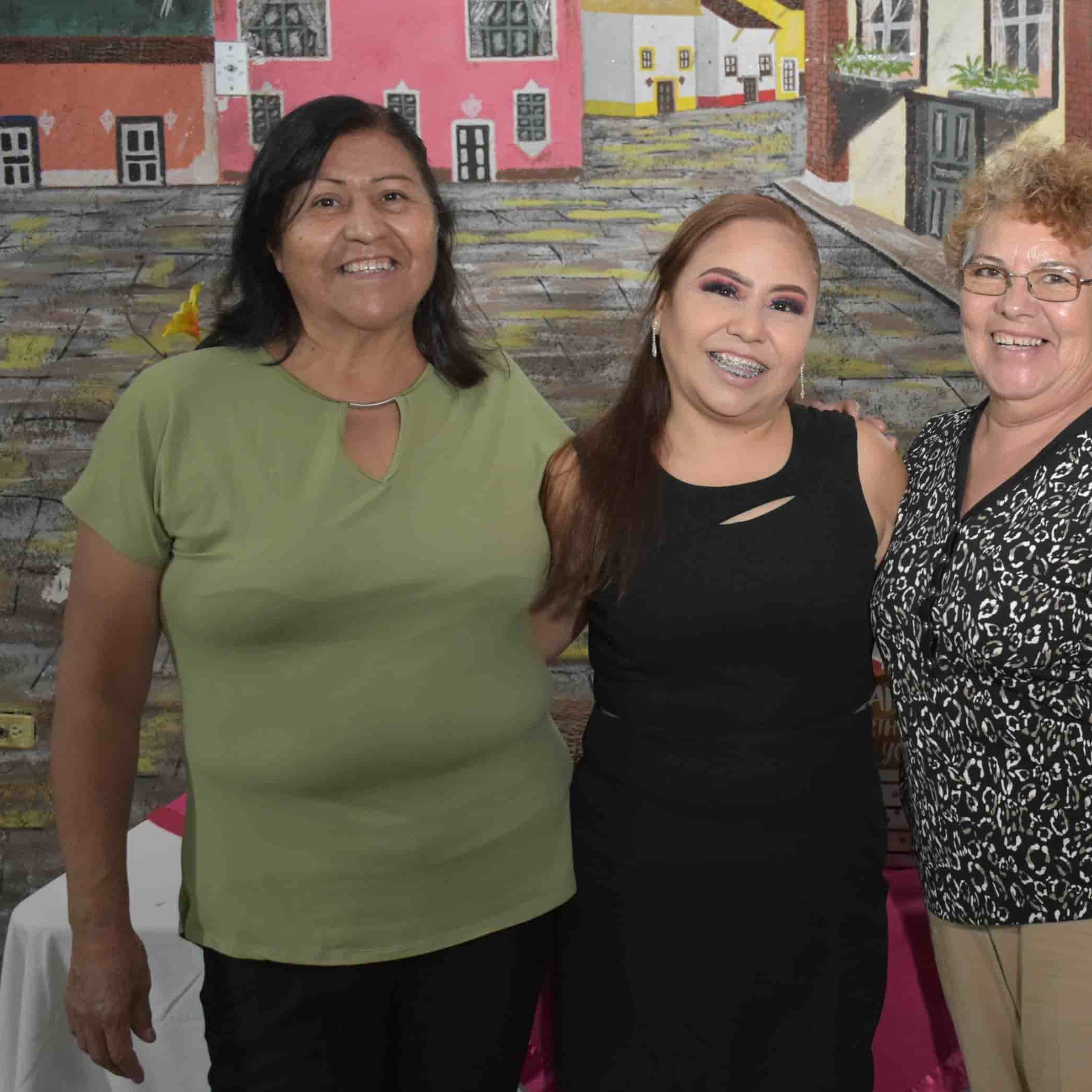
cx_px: 890
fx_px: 1892
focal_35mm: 53
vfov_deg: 32.2
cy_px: 539
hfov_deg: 31.3
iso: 1600
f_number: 5
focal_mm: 24
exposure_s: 1/60
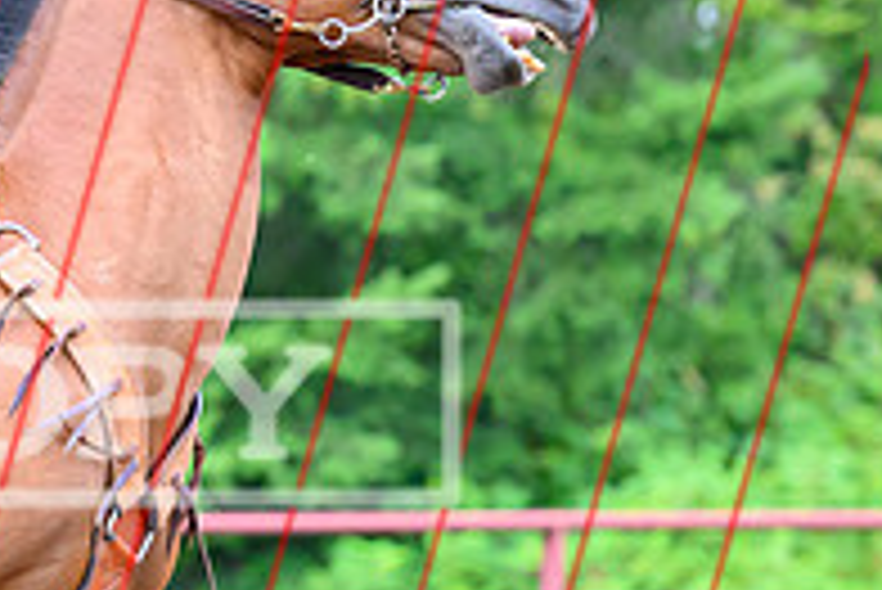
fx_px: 12332
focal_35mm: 503
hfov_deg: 4.1
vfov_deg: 2.7
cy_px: 461
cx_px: -222
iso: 2800
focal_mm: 120
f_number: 3.2
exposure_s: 1/1600
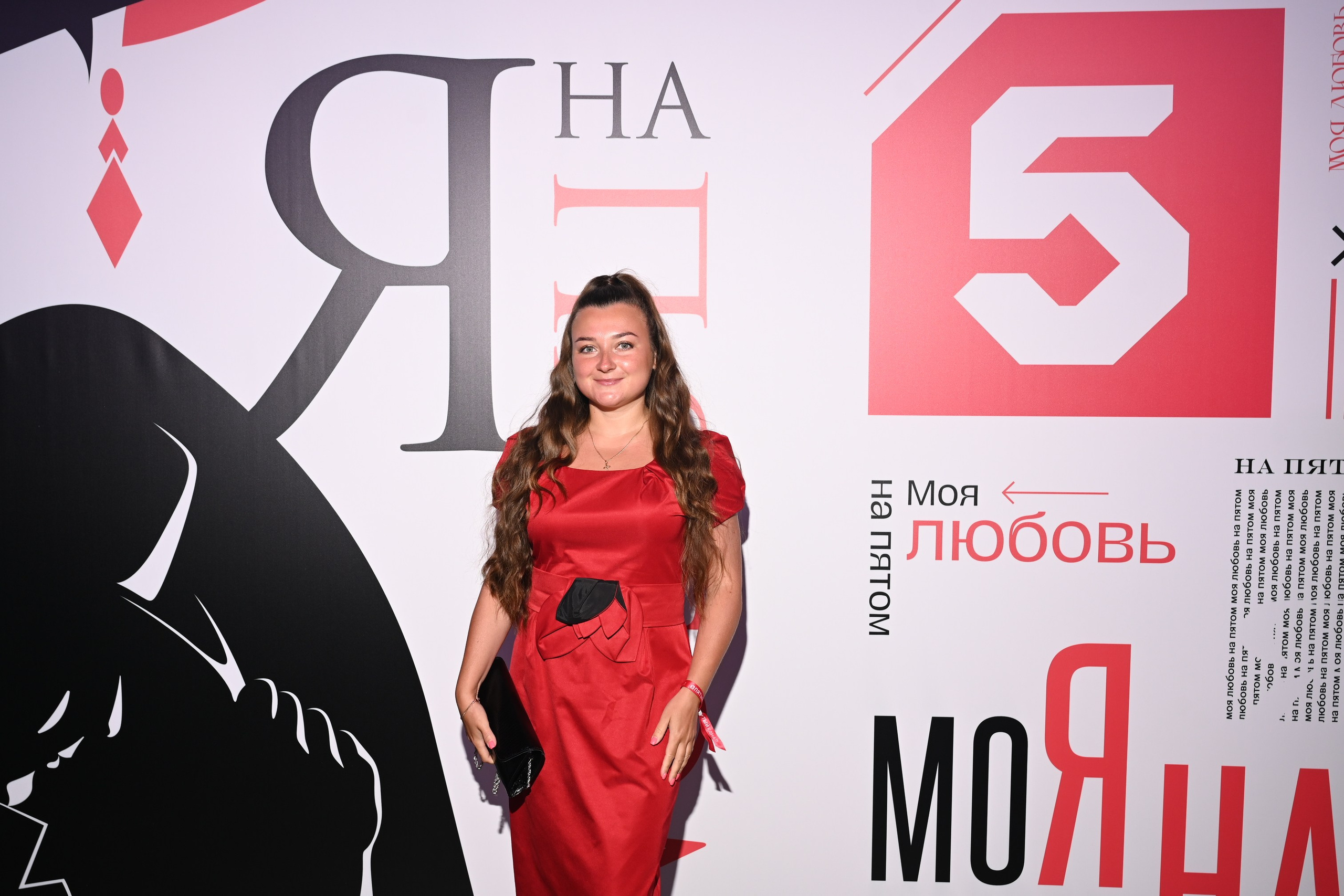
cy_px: 448
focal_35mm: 35
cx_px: 672
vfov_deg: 37.9
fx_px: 1307
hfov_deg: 54.4
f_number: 5
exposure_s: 1/125
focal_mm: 35
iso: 320
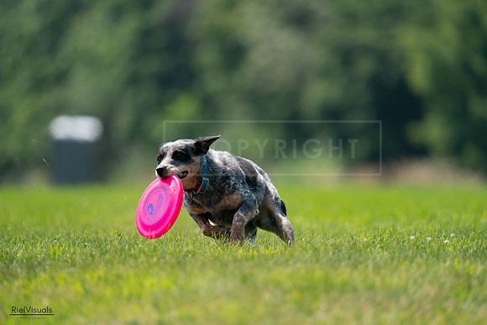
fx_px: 7793
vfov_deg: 2.4
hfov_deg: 3.6
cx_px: 244
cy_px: 162
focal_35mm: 576
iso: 1600
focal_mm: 576
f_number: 6.3
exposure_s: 1/4000
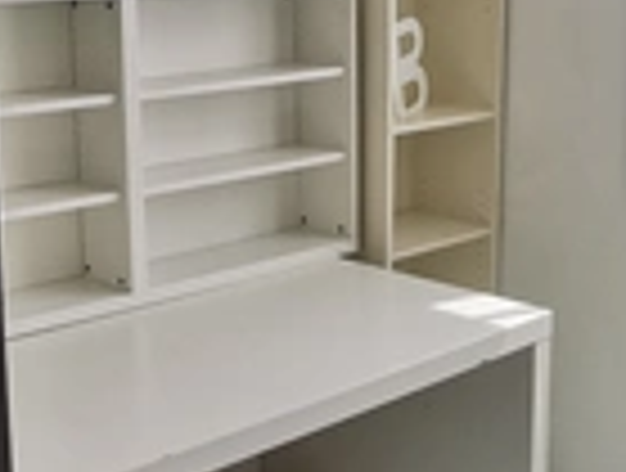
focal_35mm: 65
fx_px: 1179
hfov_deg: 29.6
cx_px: 214
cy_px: 153
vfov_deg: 22.6
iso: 50
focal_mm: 2.26
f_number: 2.2
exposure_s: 1/152
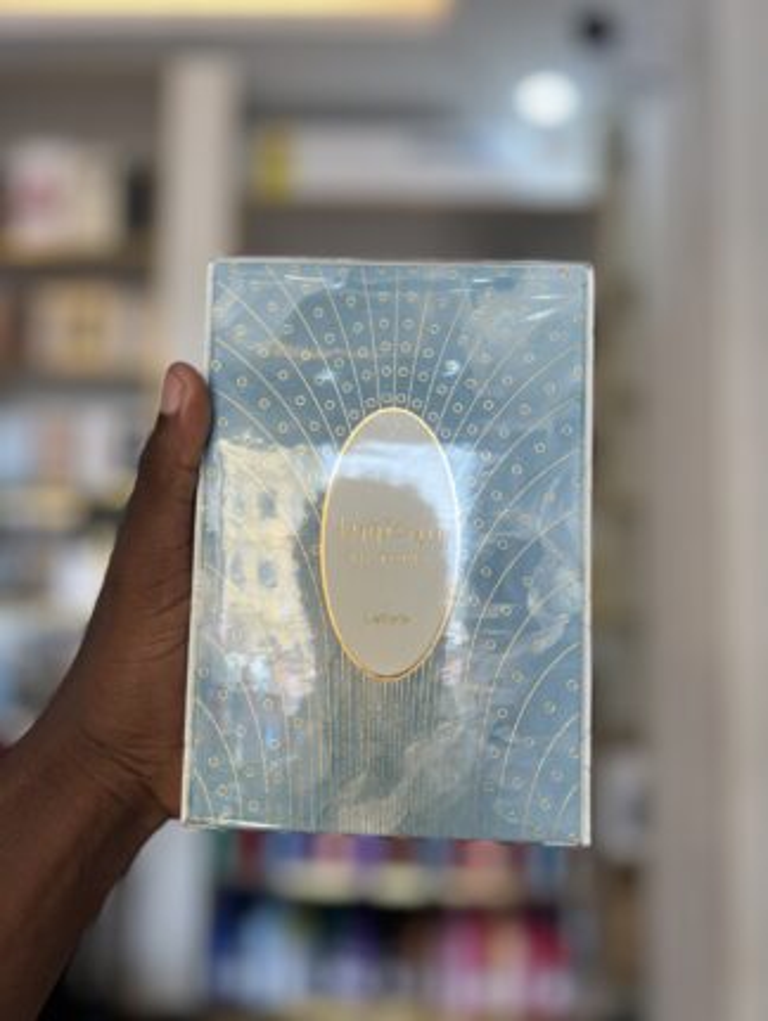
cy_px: 510
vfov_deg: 67.3
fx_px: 768
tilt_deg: +5.9
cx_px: 384
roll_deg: -0.7
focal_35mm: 26
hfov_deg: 53.1
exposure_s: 1/131
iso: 32
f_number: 1.5
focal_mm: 5.7
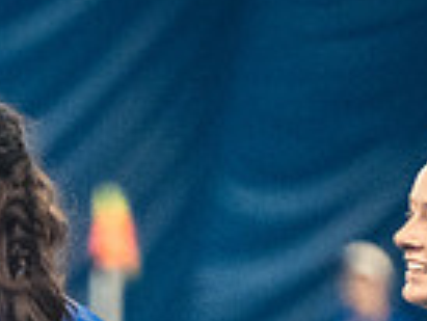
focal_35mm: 1221
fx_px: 15075
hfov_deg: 1.6
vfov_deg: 1.2
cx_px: 206
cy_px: 577
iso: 12800
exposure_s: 1/500
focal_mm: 200
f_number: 2.8
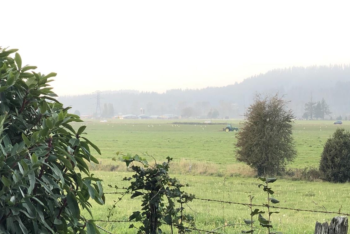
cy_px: 210
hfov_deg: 20.4
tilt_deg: -4.9
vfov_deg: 13.7
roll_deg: +0.1
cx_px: 283
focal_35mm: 99
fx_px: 962
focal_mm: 6
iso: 25
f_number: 2.4
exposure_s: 1/60
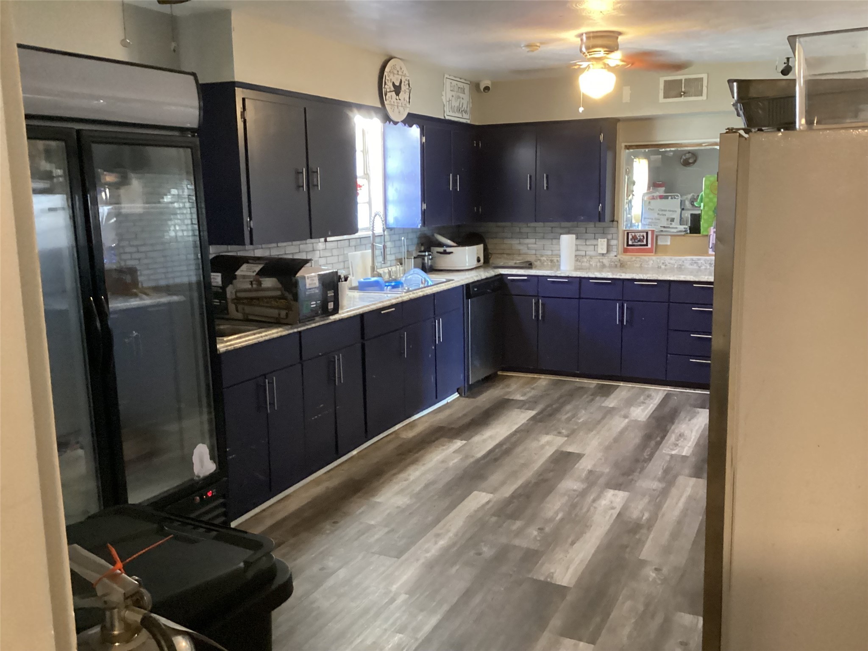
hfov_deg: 58.4
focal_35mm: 31
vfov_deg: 45.4
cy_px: 326
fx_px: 777
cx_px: 434
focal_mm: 3.3
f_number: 2.4
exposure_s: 1/30
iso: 640
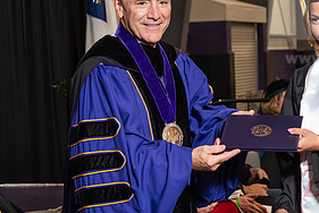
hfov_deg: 15.2
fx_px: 1189
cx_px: 234
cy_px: 82
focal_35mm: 134
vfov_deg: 10.3
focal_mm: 65
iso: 1600
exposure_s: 1/125
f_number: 5.6
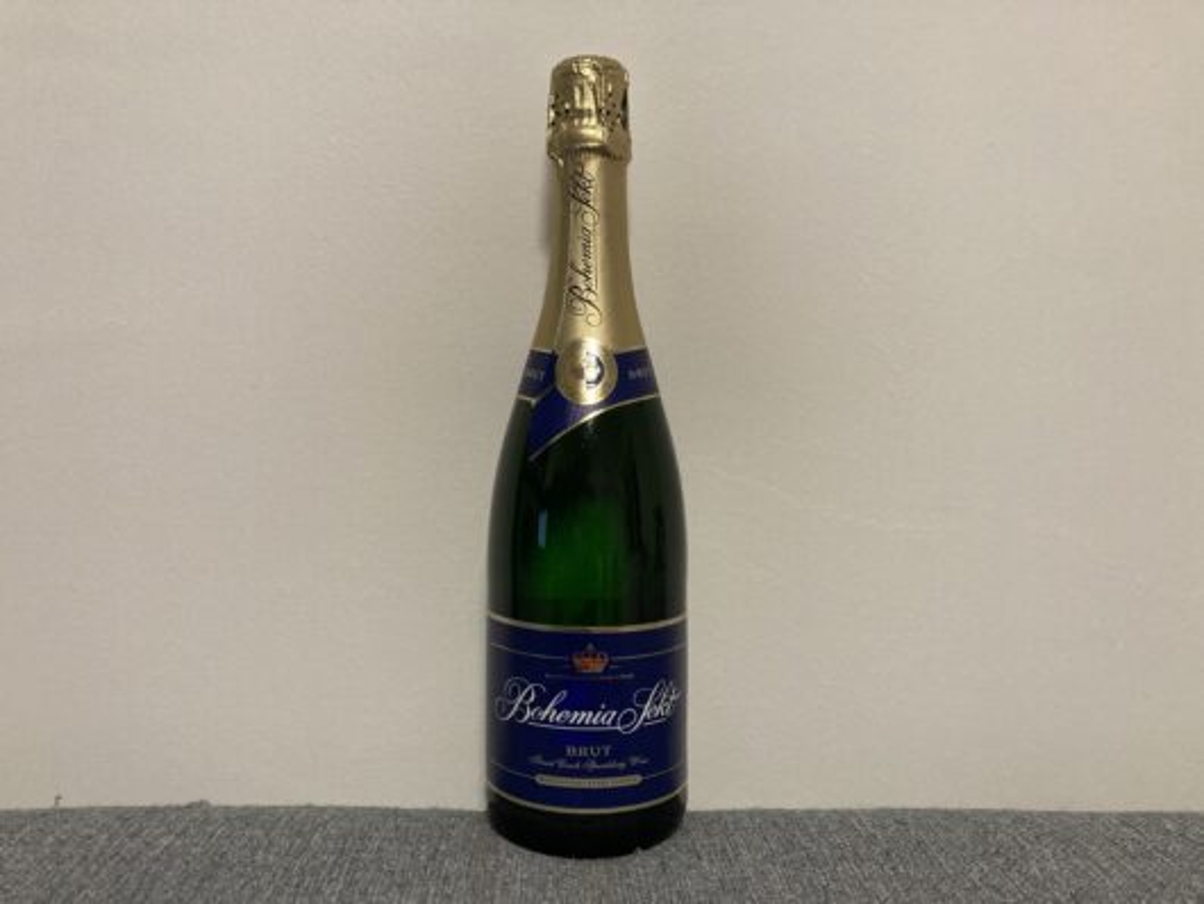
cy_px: 452
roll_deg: -2.7
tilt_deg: -4.5
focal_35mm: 28
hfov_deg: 63.4
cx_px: 602
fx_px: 974
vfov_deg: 49.8
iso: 250
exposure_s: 1/60
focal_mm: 3.99
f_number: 1.8
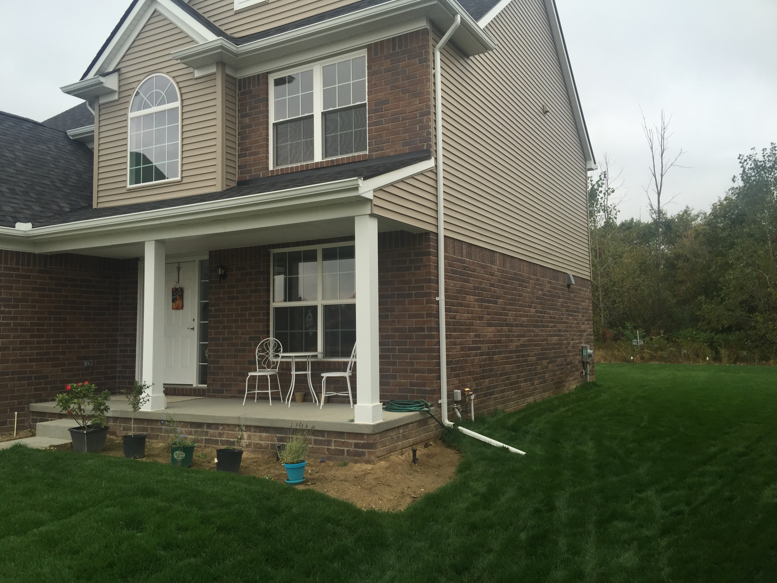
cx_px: 388
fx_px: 651
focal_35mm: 29
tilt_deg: +4.4
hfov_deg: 61.7
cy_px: 292
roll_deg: +0.2
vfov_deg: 48.2
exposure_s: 1/223
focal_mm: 4.15
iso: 32
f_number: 2.2
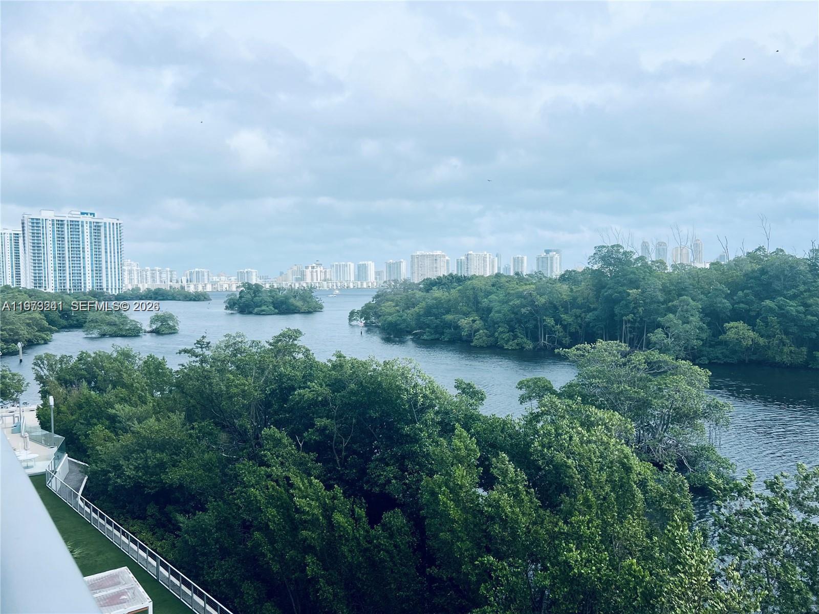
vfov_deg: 53.1
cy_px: 307
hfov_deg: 67.3
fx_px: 615
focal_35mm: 26
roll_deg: +0.5
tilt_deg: -2.0
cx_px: 410
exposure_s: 1/5076
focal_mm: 5.7
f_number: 1.5
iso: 50
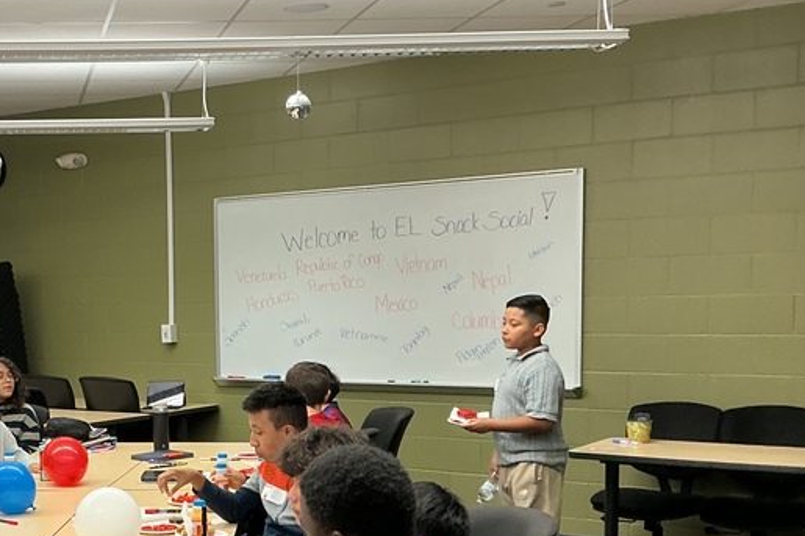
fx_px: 1341
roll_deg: +1.4
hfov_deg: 32.2
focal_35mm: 60
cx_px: 125
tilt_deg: -6.0
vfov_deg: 22.4
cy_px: 408
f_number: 1.8
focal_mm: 3
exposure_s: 1/60
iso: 80
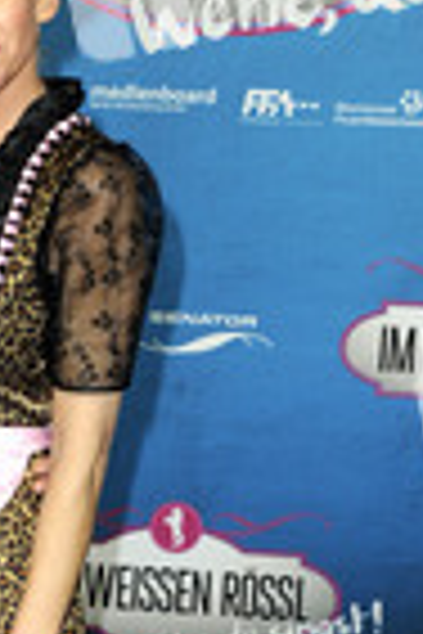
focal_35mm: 136
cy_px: 630
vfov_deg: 14.8
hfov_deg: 9.9
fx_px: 2397
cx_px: -119
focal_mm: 48
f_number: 5
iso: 1000
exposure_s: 1/160
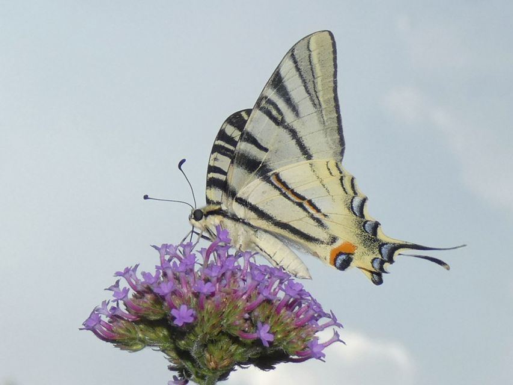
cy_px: 192
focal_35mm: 70
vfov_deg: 21.0
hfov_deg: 27.8
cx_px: 256
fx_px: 1038
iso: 80
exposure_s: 1/400
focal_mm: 12.5
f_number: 4.3
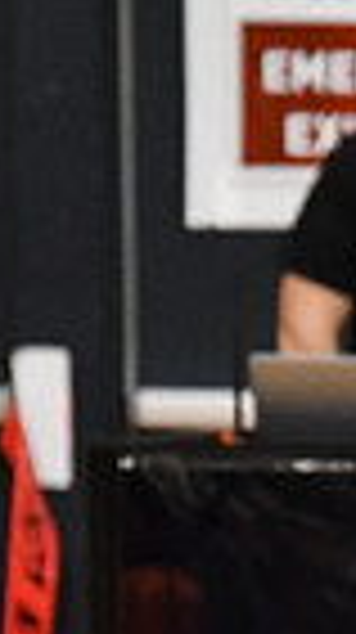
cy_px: 825
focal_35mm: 1102
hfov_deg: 1.1
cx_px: 1109
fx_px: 18549
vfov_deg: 2.0
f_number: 2.8
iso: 5000
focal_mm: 170
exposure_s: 1/800
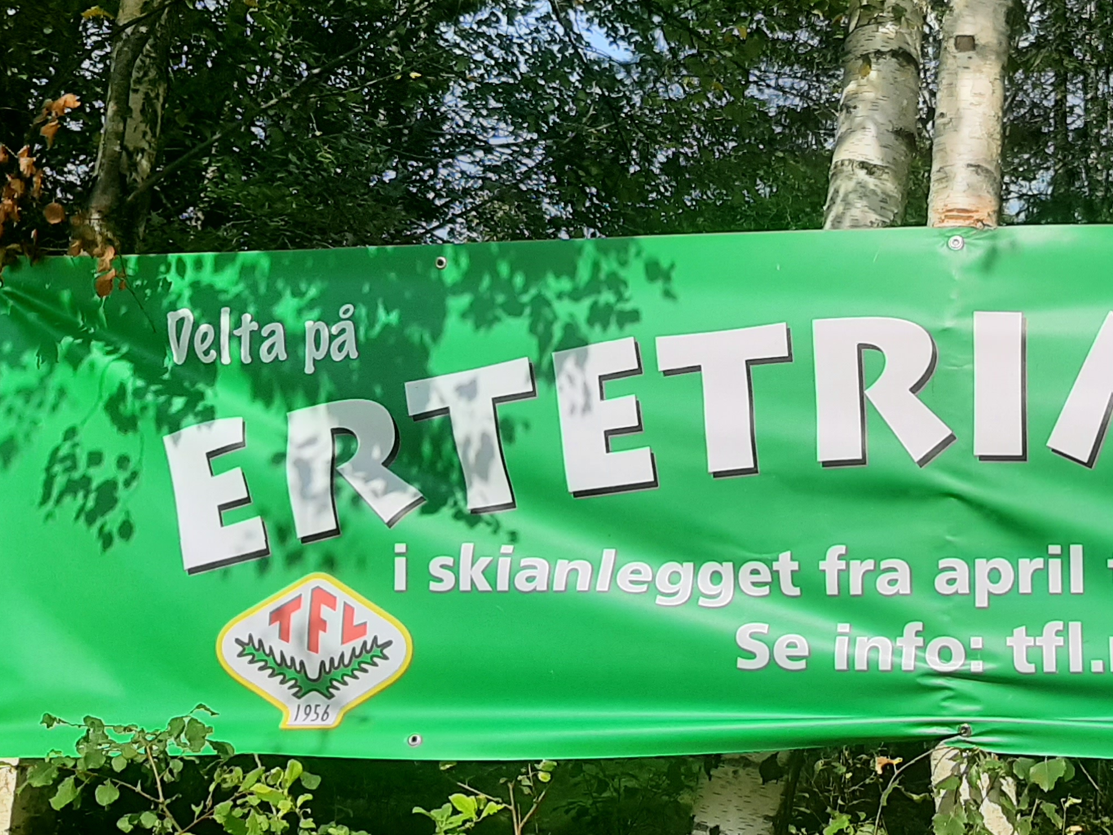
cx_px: 948
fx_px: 1672
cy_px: 384
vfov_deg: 28.0
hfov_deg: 35.2
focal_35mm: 52
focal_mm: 3.93
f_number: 1.7
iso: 40
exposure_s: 1/2674
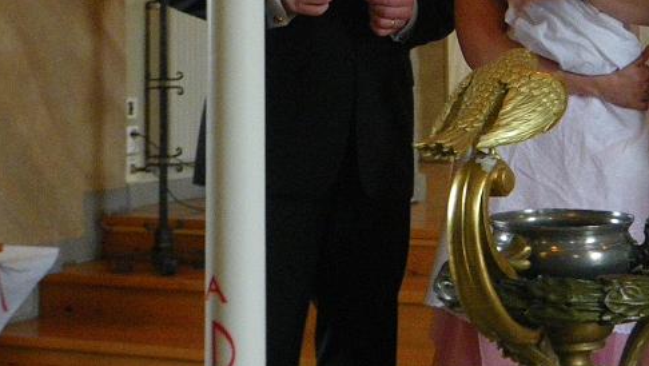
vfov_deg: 10.2
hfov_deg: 18.1
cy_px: -47
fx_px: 2015
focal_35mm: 117
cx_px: 552
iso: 400
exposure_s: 1/20
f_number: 4.4
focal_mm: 9.1
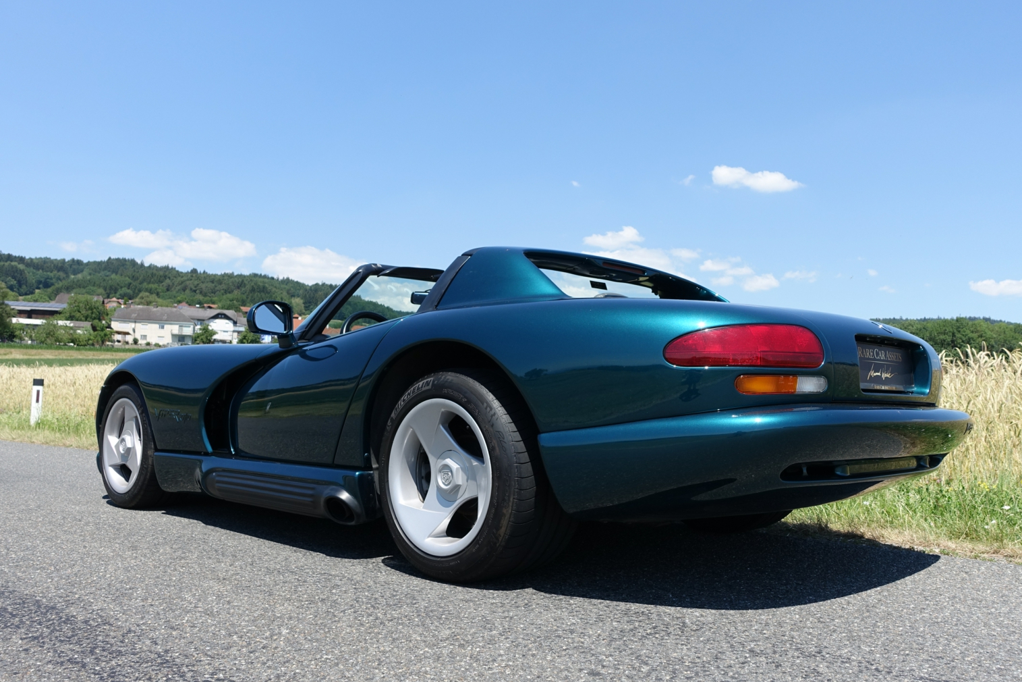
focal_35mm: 31
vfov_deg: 42.3
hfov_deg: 60.3
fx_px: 880
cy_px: 363
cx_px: 526
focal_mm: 10.7
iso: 125
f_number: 4
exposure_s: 1/800
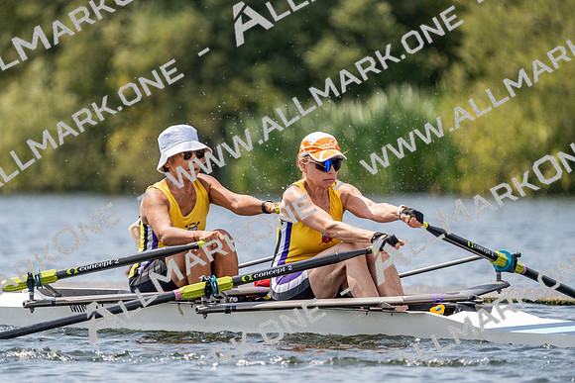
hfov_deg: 4.2
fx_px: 7876
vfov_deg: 2.8
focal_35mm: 493
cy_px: 192
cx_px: 288
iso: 250
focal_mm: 493
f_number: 6.3
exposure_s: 1/1600
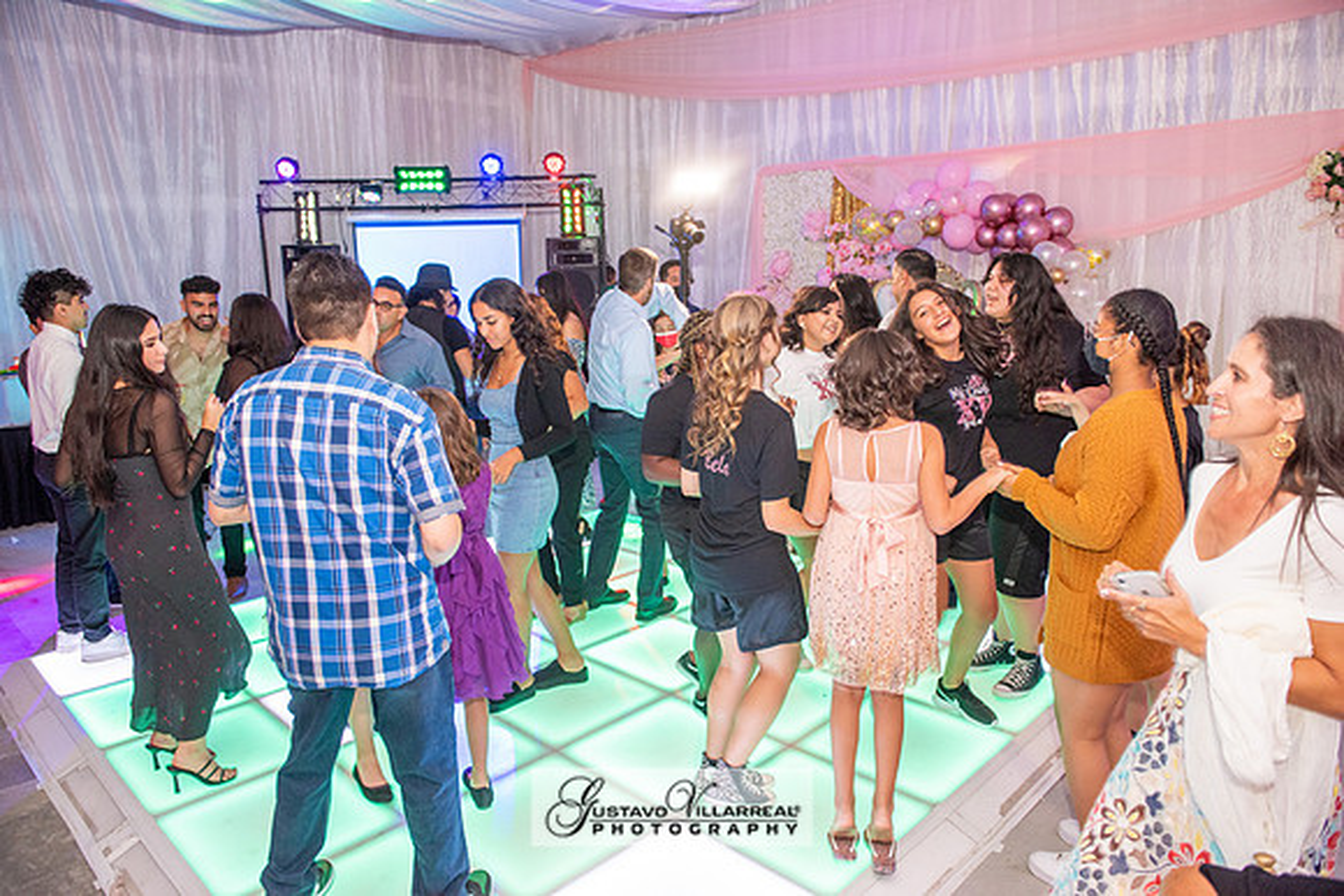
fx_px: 896
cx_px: 672
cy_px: 448
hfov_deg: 73.7
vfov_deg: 53.2
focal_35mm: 24
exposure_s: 1/60
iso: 1250
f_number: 4
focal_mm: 24
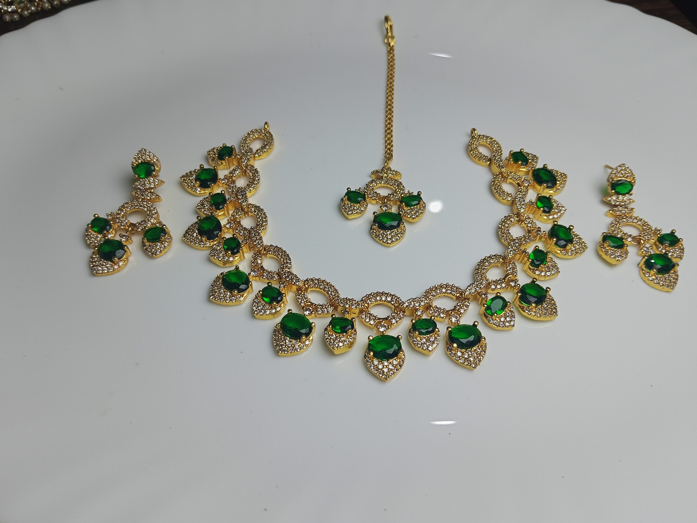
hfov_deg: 65.3
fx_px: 544
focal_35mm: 27
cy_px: 262
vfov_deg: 51.4
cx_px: 348
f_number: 1.8
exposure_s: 1/167
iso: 50
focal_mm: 3.98
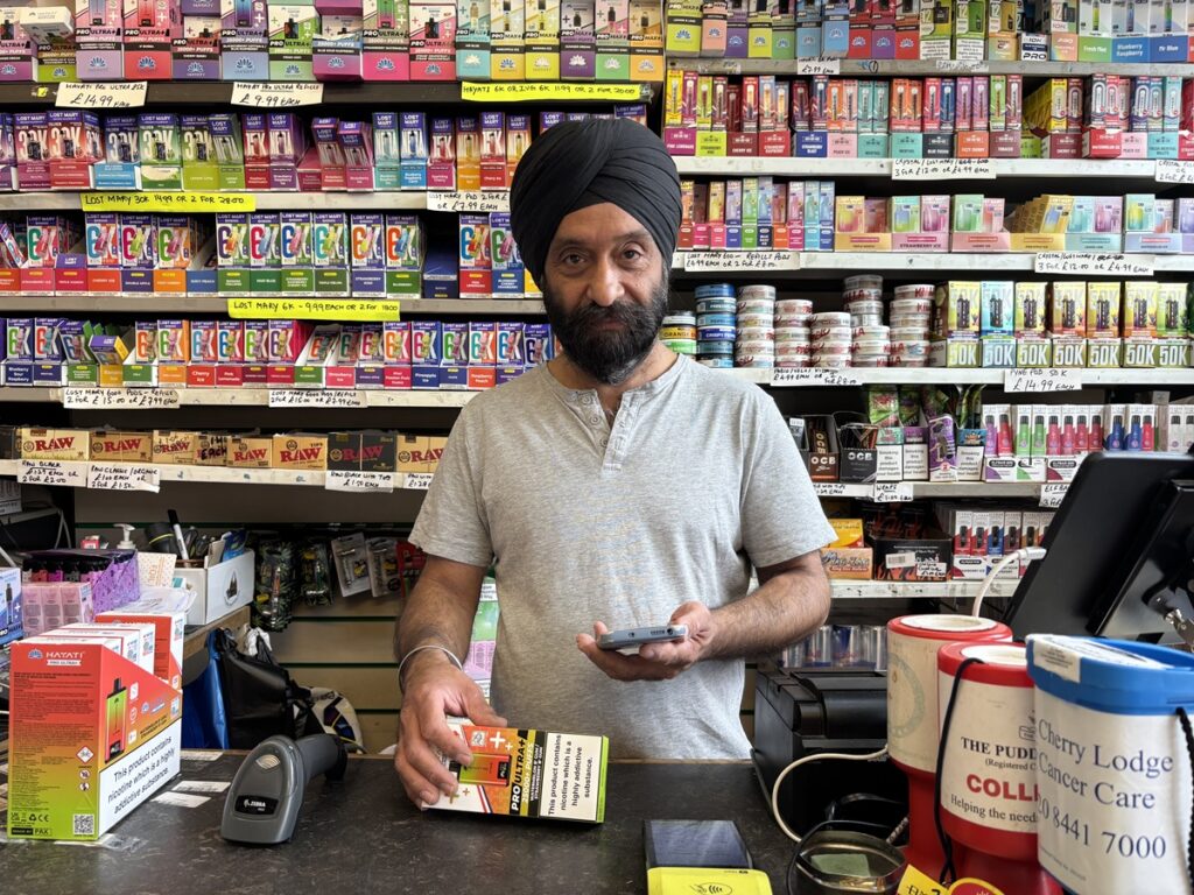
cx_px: 597
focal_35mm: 26
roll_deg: -0.4
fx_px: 897
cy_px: 448
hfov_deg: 67.3
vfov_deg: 53.1
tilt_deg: -2.3
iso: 64
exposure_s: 1/100
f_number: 1.6
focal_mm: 5.96
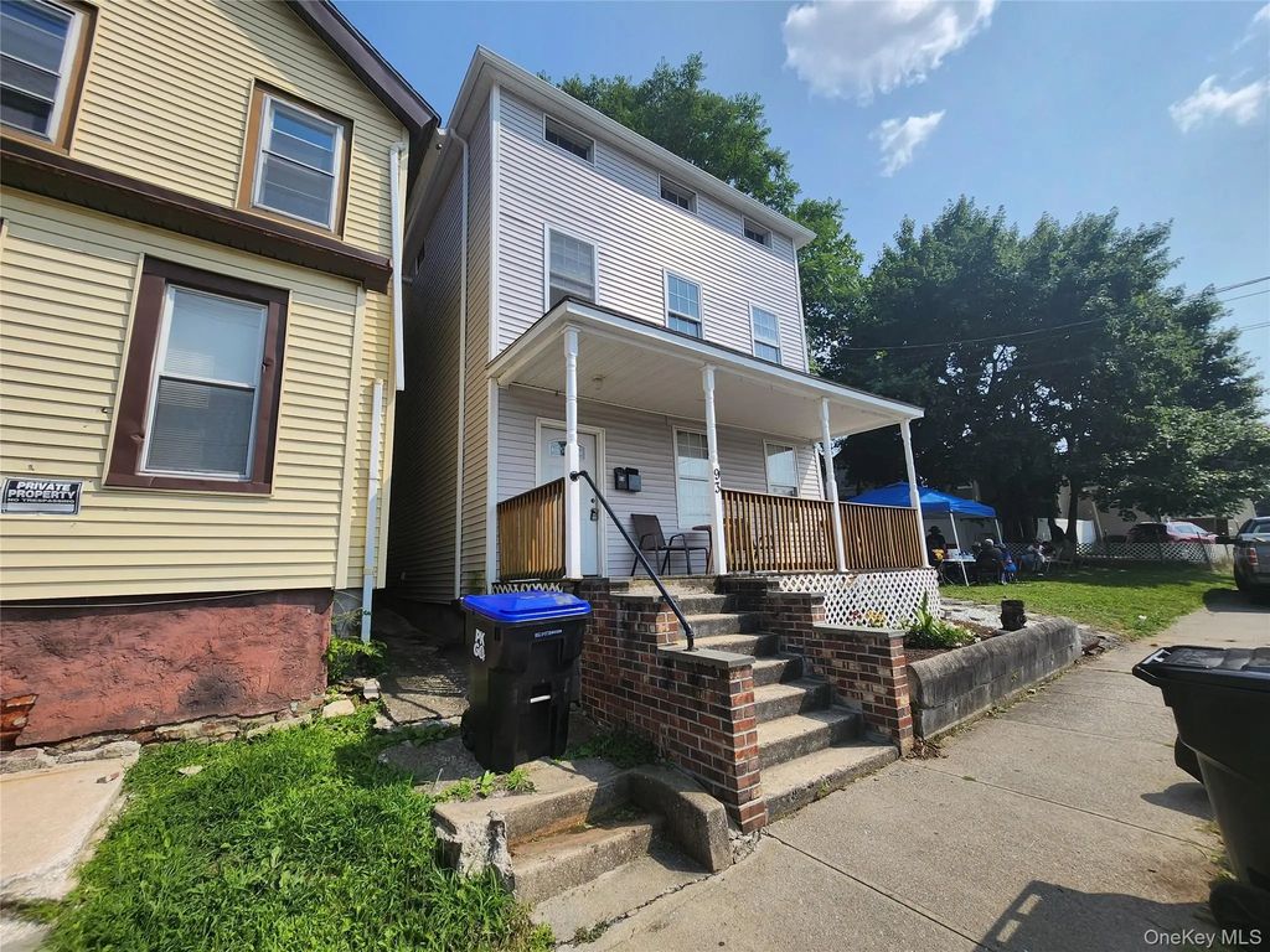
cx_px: 635
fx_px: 477
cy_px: 476
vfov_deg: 89.9
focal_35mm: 13
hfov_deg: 106.2
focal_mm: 1.74
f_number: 2.2
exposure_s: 1/1208
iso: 32
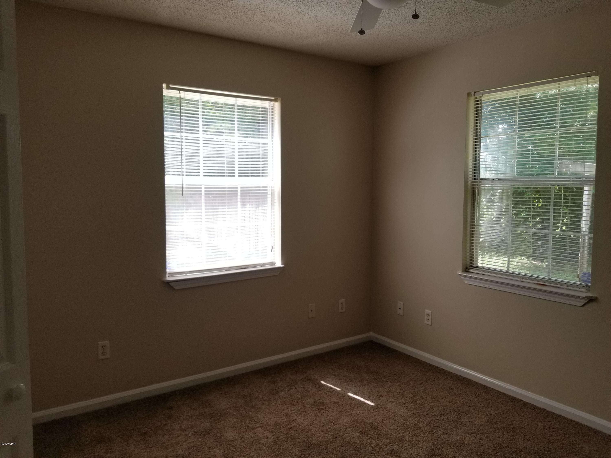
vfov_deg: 53.1
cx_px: 306
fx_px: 459
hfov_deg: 67.3
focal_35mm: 26
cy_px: 229
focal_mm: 4.3
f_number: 1.7
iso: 50
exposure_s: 1/174
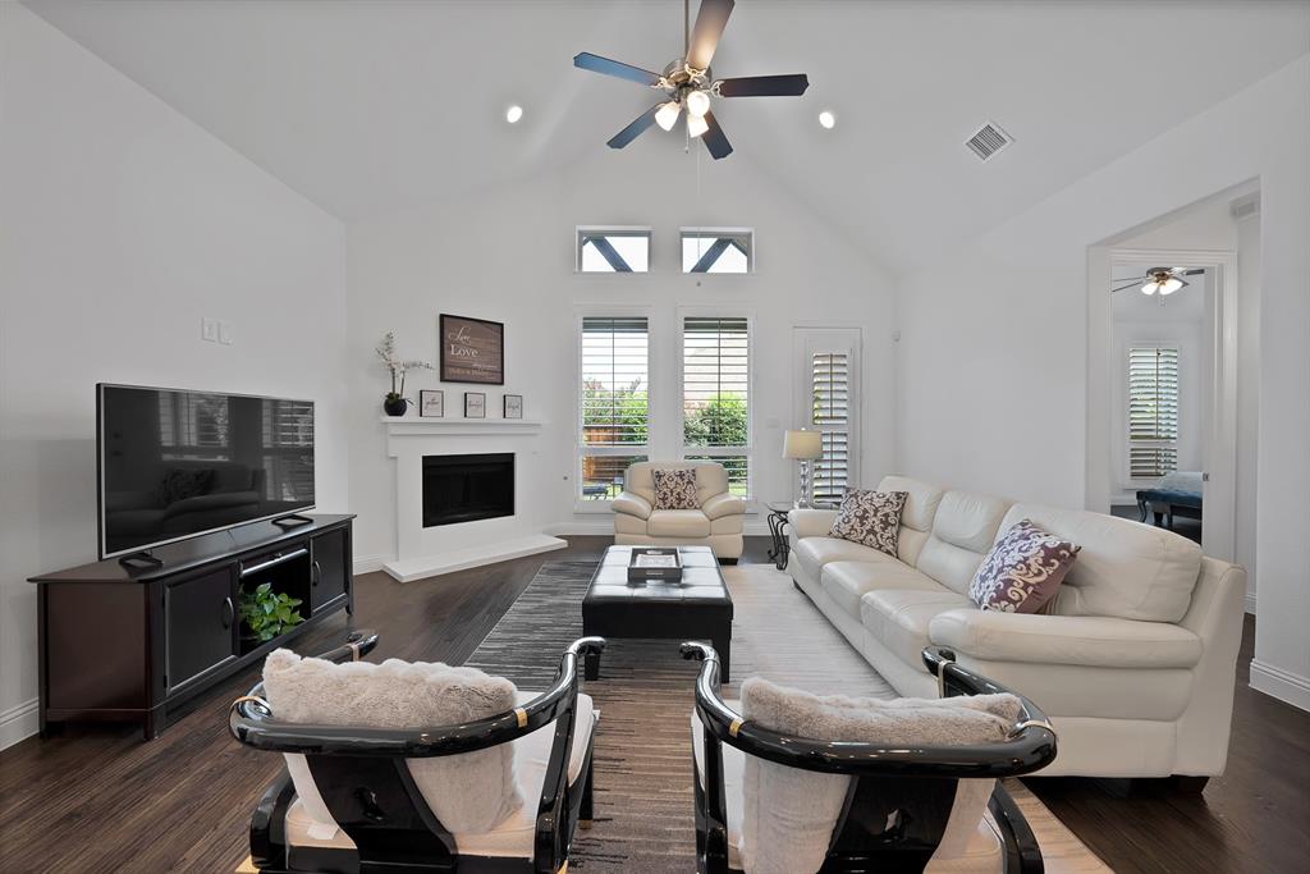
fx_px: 437
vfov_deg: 90.0
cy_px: 437
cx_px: 655
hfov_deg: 112.6
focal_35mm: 12
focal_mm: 12
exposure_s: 1/6
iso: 640
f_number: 9
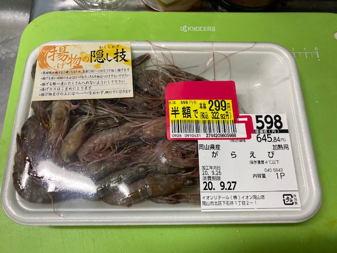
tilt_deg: -69.0
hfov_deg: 63.4
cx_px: 168
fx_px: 273
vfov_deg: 49.7
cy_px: 126
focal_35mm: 28
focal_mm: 3.99
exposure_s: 1/60
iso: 125
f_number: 1.8
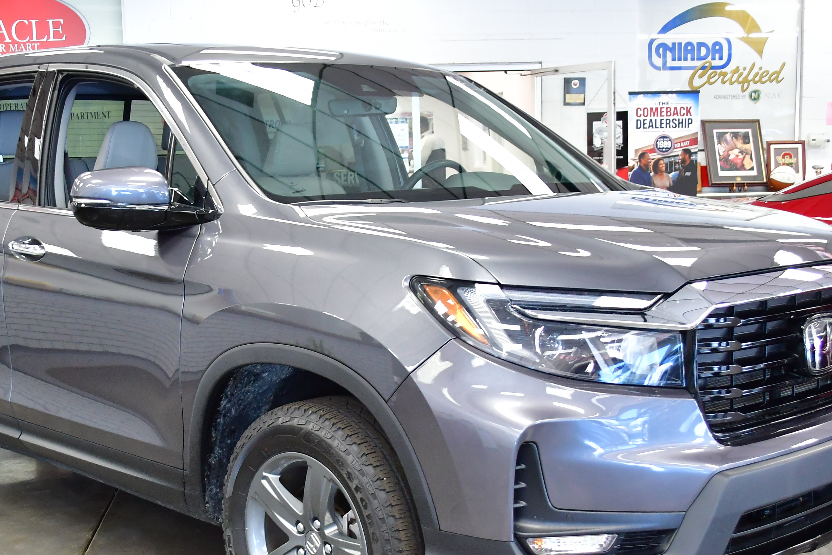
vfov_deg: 24.0
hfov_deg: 35.6
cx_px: 377
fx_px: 1294
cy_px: 411
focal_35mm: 56
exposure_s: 1/40
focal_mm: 22
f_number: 4
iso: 1100
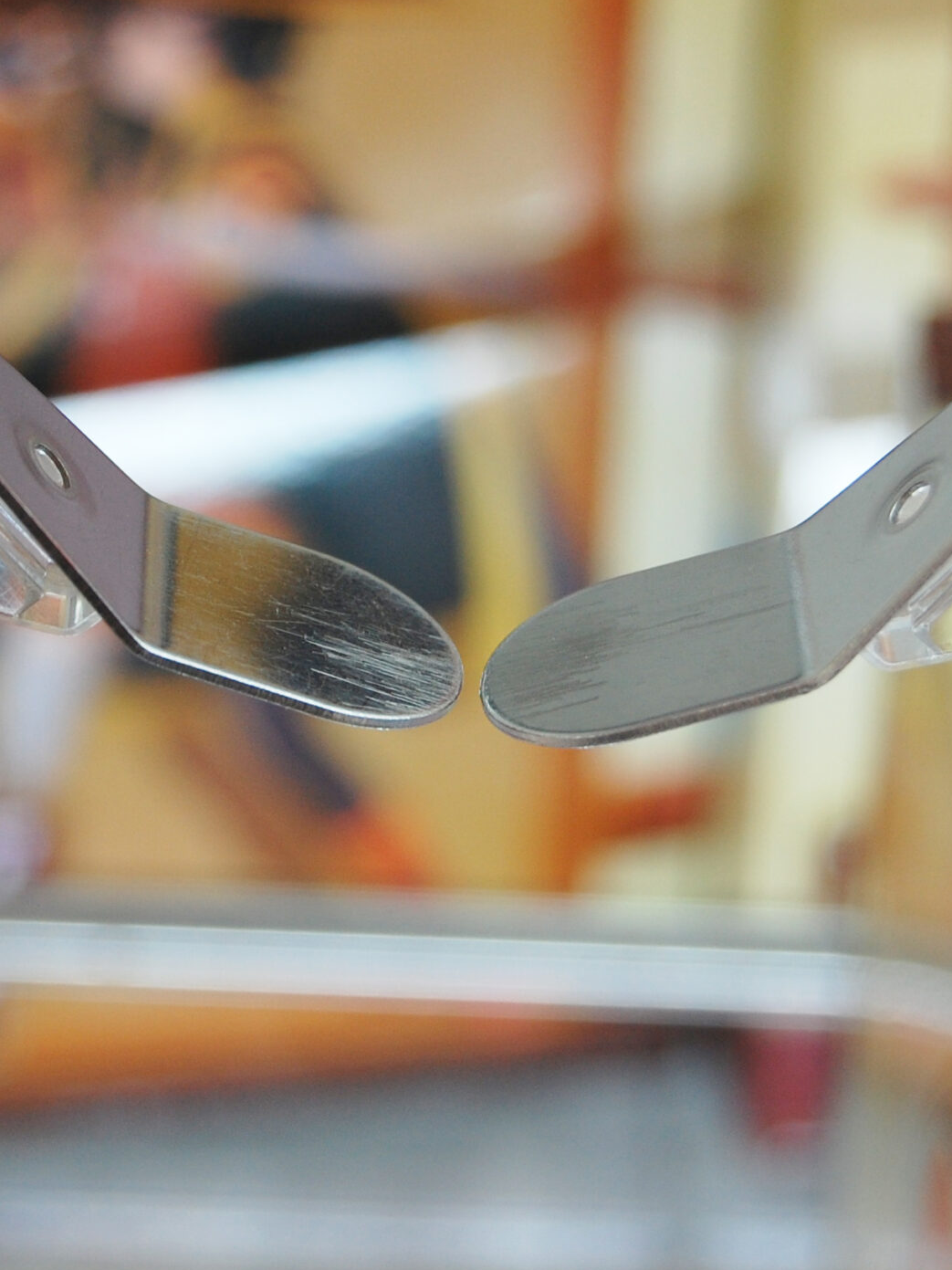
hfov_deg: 10.2
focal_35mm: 146
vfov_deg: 13.5
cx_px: 453
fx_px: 5350
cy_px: 591
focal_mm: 55
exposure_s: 1/125
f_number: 5.6
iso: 280
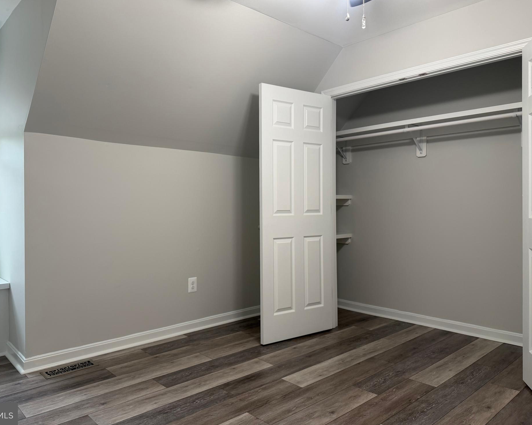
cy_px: 205
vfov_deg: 54.9
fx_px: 409
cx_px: 241
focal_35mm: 26
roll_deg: +0.3
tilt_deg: -0.8
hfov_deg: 65.9
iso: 125
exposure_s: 1/60
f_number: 1.78
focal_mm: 6.76
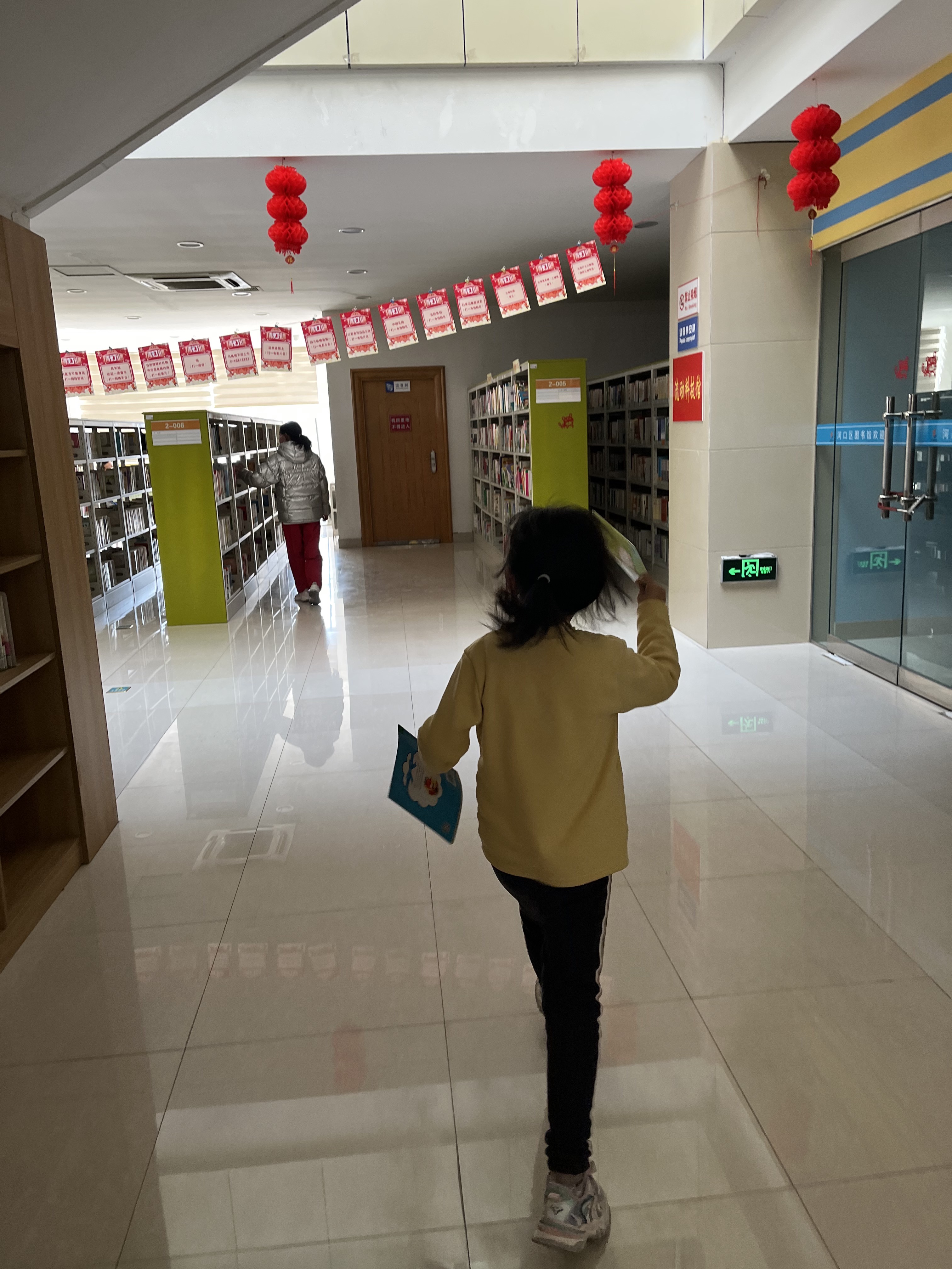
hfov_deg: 53.1
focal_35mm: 26
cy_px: 634
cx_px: 476
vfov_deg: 67.3
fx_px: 953
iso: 125
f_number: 1.6
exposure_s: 1/116
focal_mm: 5.1
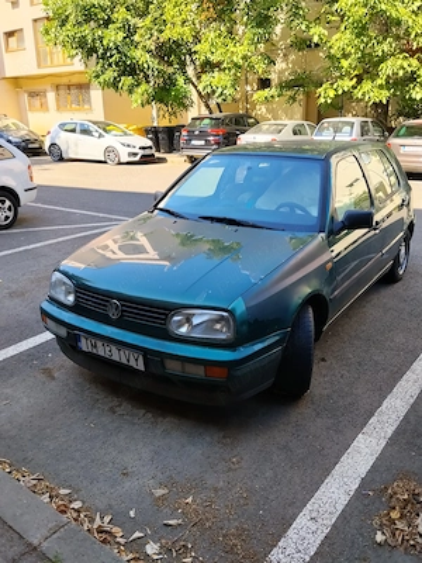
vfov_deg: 61.7
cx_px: 211
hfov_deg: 48.2
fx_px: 471
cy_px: 282
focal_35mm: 29
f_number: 1.8
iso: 50
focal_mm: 4.22
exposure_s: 1/259
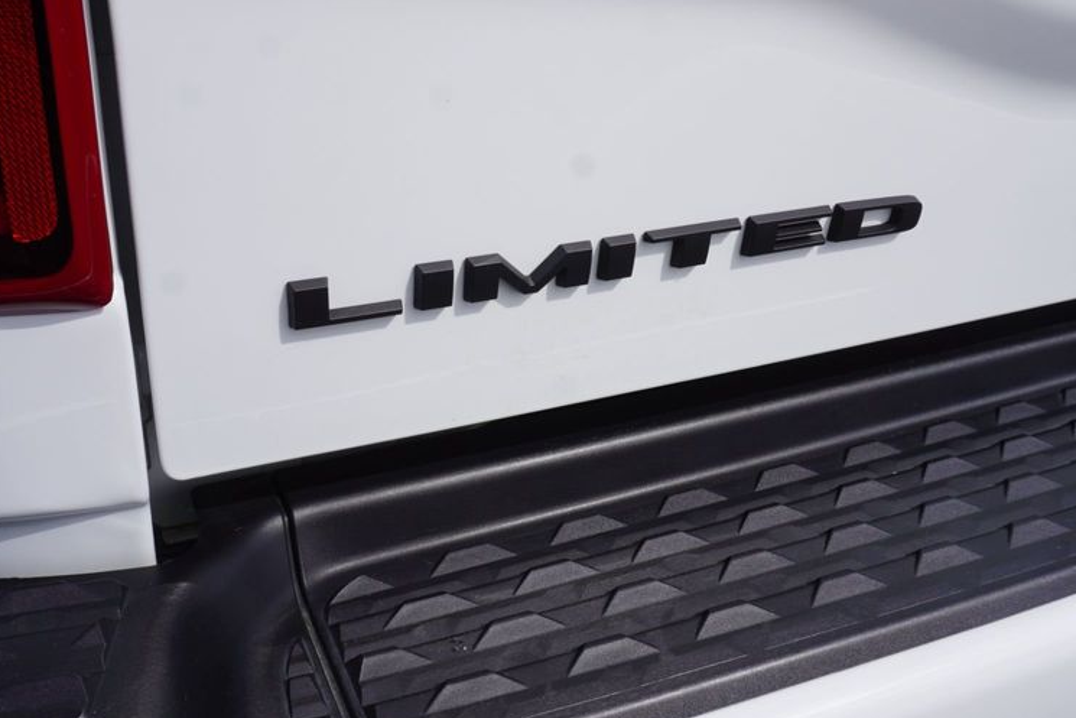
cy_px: 305
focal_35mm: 33
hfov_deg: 57.2
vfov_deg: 39.9
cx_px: 521
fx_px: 986
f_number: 10
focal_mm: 16
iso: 100
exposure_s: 1/250
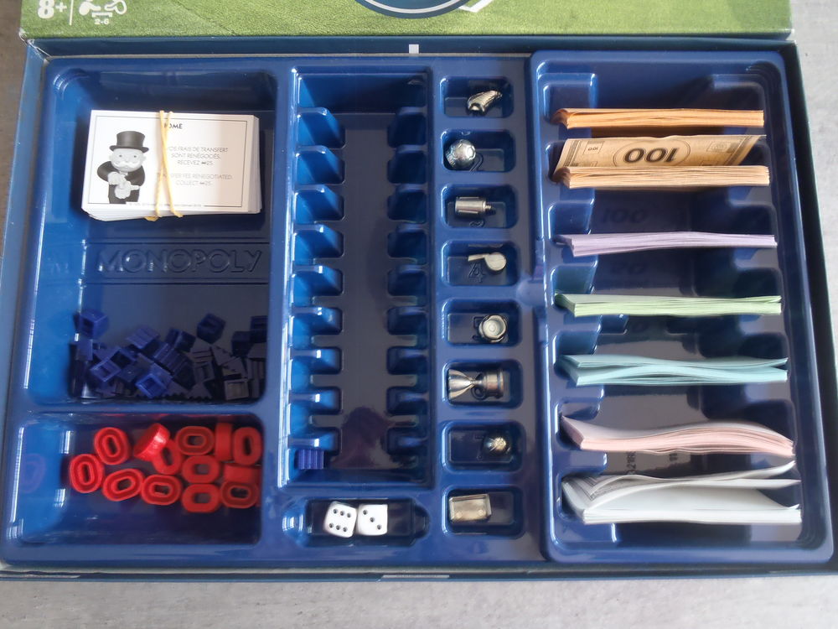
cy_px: 314
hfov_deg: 63.4
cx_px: 419
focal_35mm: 28
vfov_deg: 49.7
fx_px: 678
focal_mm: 5
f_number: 3.9
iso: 200
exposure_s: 1/6
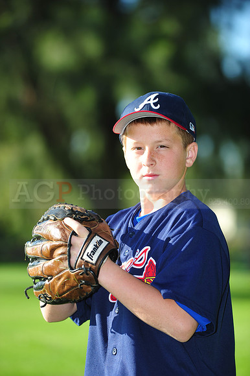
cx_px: 125
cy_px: 188
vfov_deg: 10.3
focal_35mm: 200
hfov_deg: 6.9
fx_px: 2086
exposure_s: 1/500
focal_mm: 200
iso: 200
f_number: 4.5
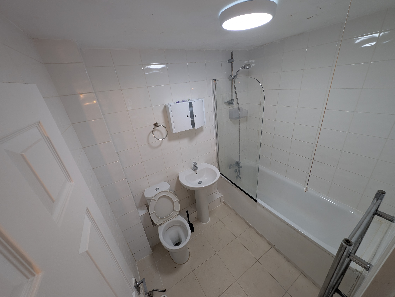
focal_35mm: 12
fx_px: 137
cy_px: 148
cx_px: 198
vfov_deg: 94.6
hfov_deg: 110.5
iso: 38
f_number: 1.95
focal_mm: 2.23
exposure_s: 1/25
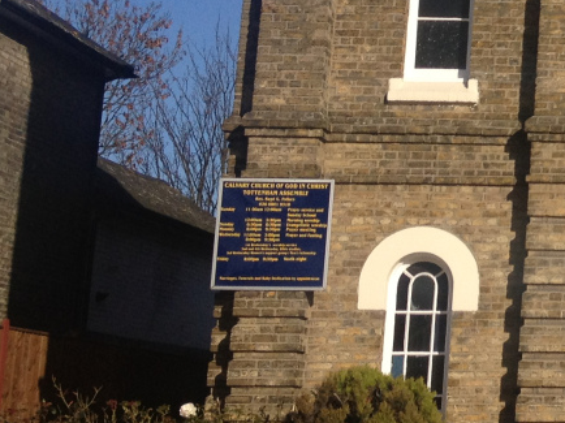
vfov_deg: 13.0
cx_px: 836
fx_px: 1843
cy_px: 81
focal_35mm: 113
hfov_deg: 16.0
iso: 64
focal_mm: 4.28
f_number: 2.4
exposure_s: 1/2632
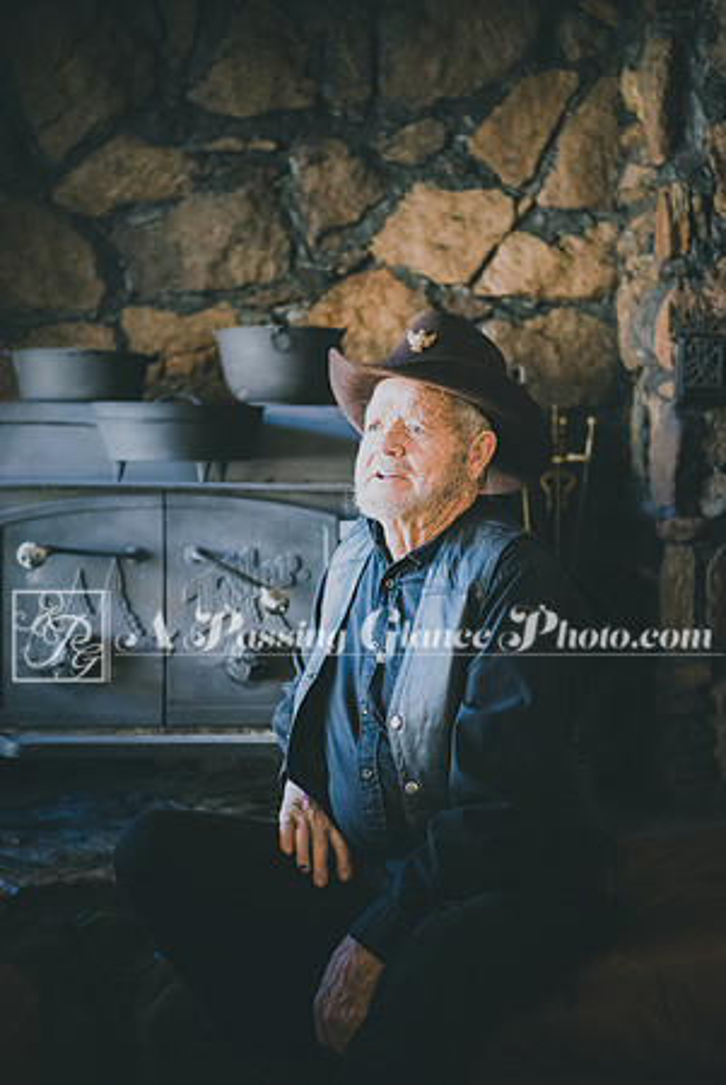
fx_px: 2112
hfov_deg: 19.5
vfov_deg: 28.8
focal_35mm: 70
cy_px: 542
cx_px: 363
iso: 12800
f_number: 2.8
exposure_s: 1/100
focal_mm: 70
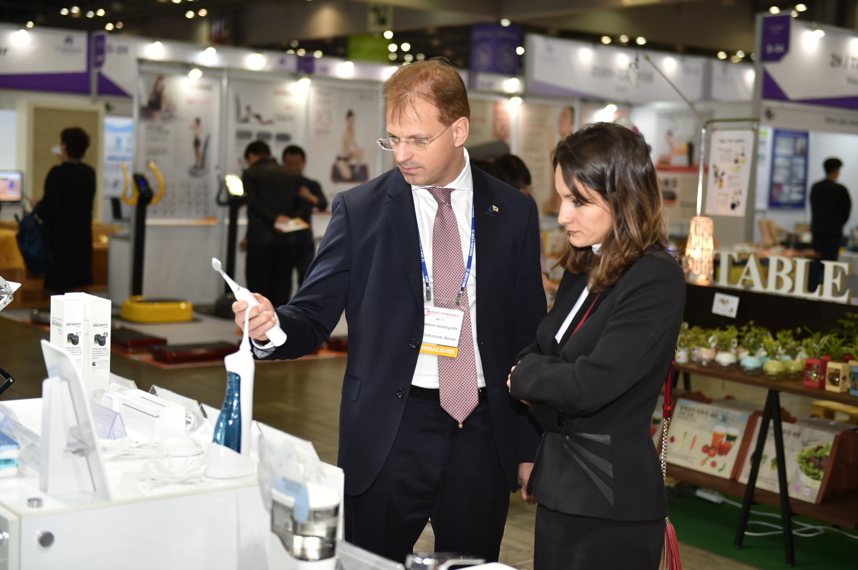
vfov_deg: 24.6
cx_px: 429
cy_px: 285
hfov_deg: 36.3
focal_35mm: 55
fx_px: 1309
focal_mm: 55
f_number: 2.8
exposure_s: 1/160
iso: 500
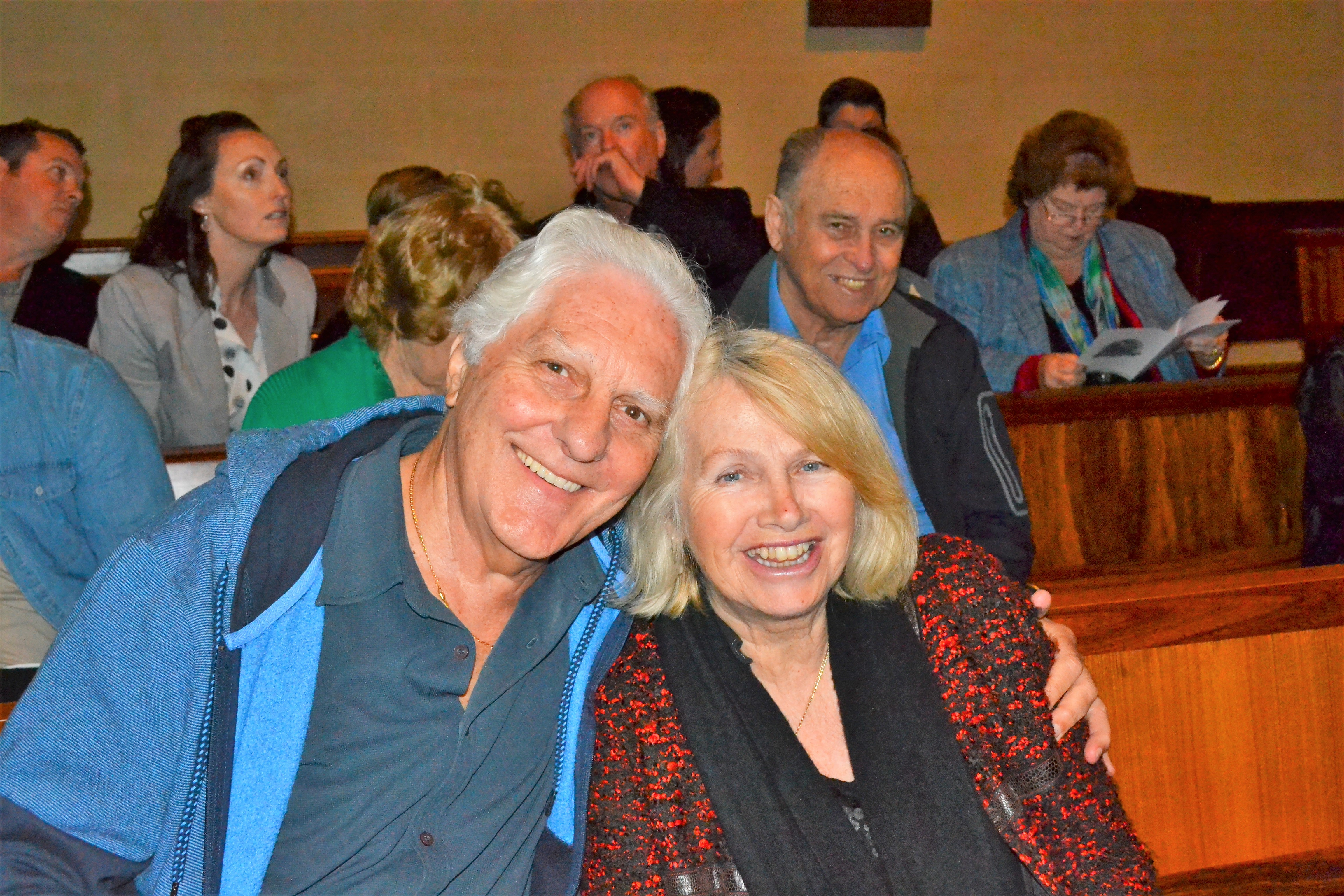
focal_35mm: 48
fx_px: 1792
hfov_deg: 41.1
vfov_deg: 28.1
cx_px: 672
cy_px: 448
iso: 3200
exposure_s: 1/125
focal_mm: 32
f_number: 7.1
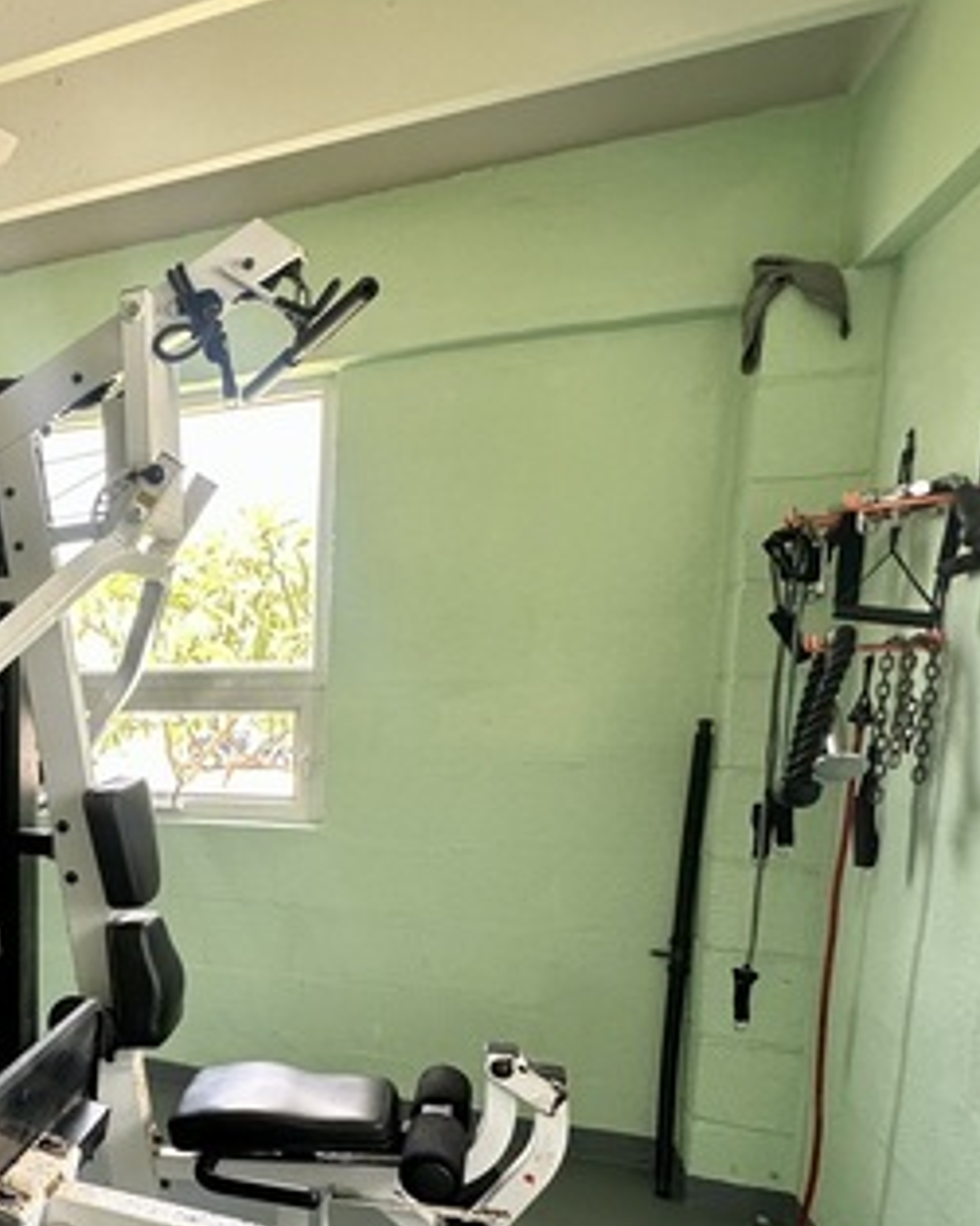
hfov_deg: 40.9
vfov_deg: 59.1
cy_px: 816
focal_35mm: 29
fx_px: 1052
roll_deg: -0.2
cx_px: -80
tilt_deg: -3.8
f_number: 2.2
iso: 100
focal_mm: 2.22
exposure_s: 1/99
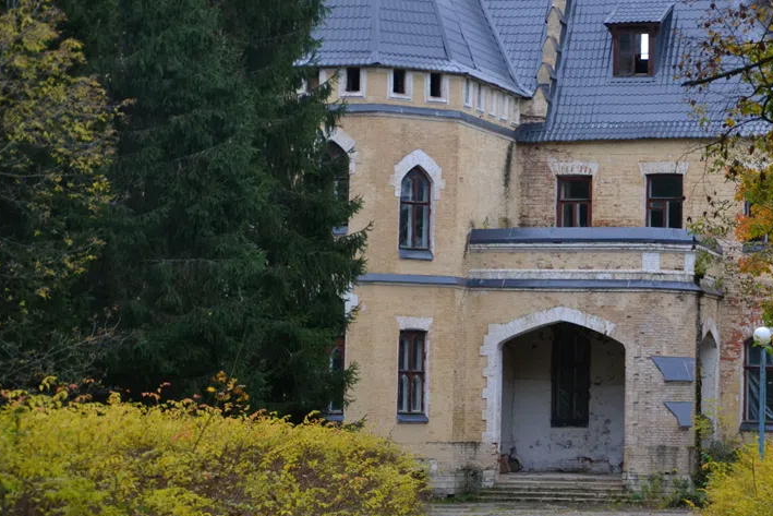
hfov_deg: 14.5
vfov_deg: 9.7
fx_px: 3022
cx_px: 551
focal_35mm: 141
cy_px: 198
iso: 1600
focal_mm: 65
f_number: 5.3
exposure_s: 1/400
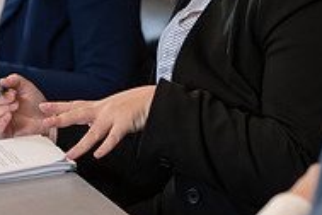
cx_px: 158
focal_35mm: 261
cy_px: -33
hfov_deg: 7.9
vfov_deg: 5.2
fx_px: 2334
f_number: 4
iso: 1000
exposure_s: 1/125
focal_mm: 85
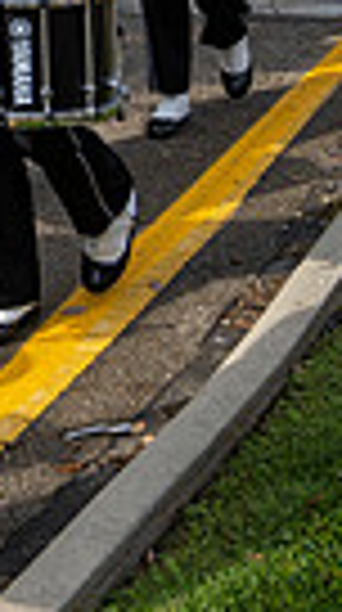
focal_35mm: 114
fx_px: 1847
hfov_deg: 9.3
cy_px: -88
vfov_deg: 18.0
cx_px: -522
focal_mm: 25.5
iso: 125
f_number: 4
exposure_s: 1/1600
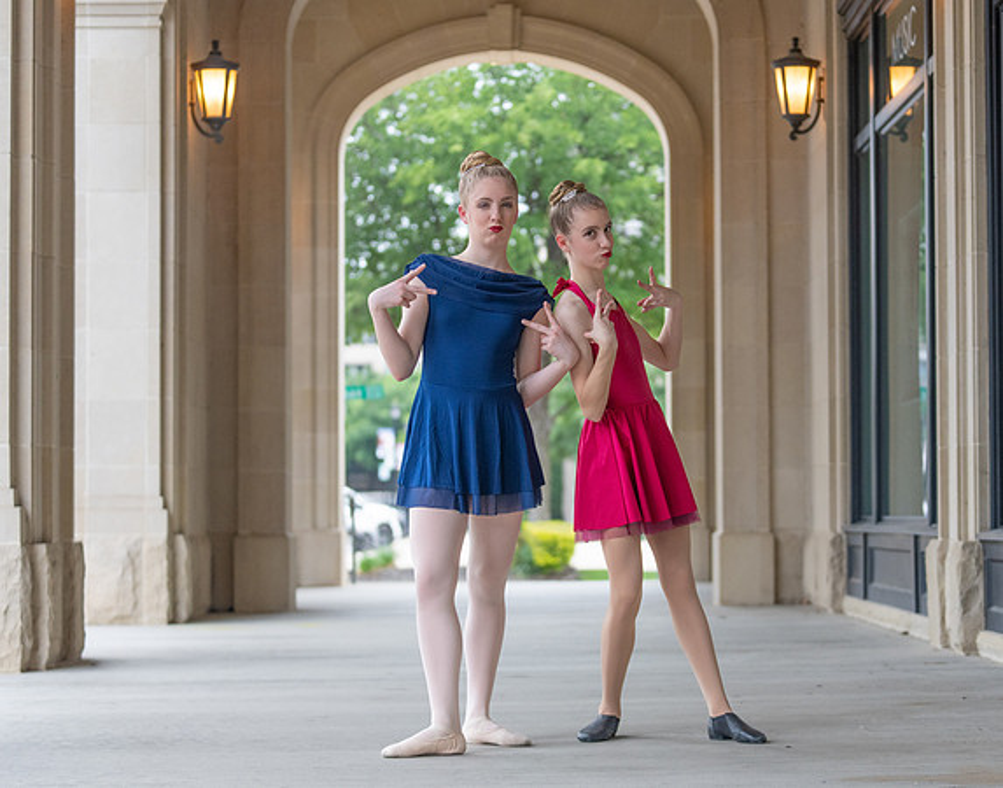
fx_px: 2524
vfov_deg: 17.7
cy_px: 415
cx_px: 573
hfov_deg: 22.5
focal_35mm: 86
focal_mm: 70
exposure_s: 1/320
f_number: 2.8
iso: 800
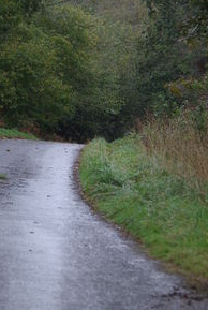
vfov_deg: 10.3
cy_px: 122
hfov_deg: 6.9
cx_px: 106
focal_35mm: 199
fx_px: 1716
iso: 200
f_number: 4.5
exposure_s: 1/90
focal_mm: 80
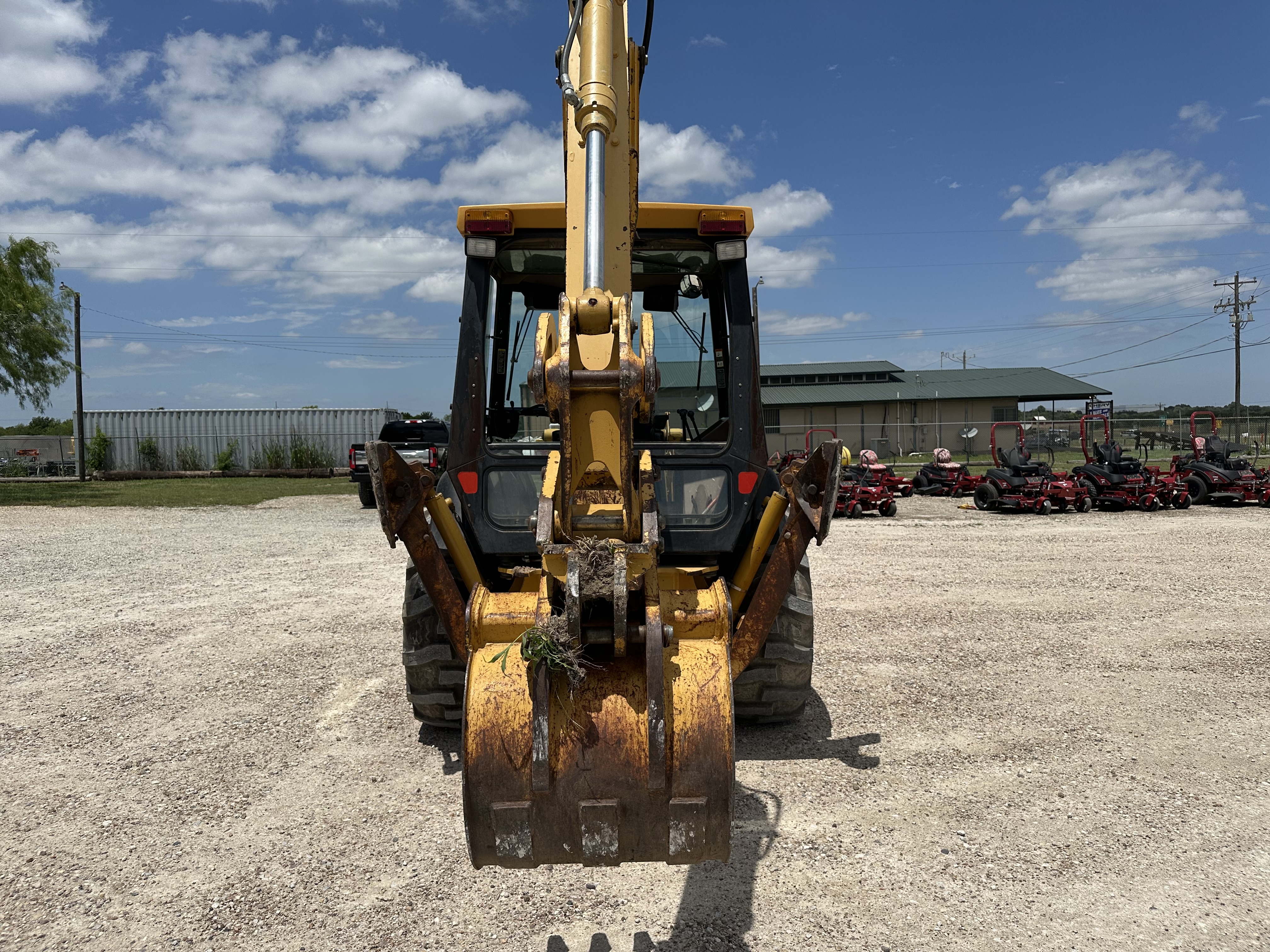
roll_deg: +1.4
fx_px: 881
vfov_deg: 56.8
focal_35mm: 24
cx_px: 635
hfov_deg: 71.6
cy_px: 476
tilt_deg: -2.9
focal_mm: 6.86
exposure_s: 1/10753
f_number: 1.78
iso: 80
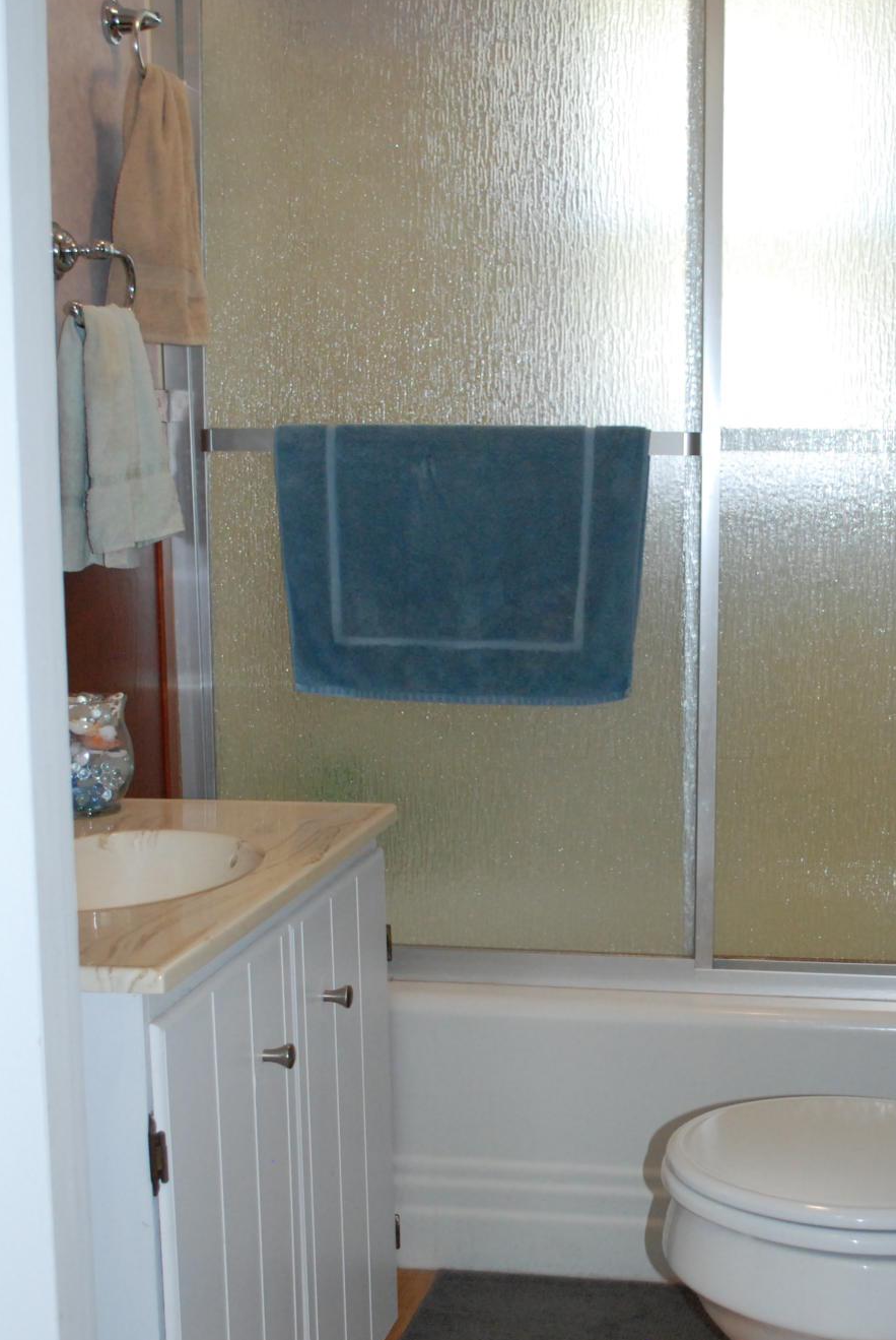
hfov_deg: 26.8
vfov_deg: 39.5
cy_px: 729
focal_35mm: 50
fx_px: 1861
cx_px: 659
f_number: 5
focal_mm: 22
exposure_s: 1/60
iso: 800
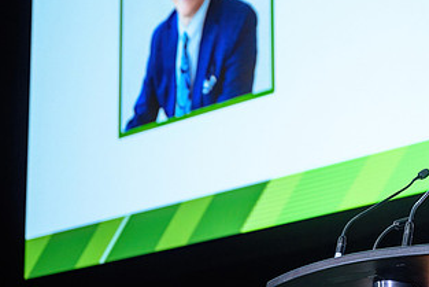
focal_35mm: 135
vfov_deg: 10.2
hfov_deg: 15.1
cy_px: 159
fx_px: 1609
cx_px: 350
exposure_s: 1/125
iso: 1250
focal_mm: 70
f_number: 2.8
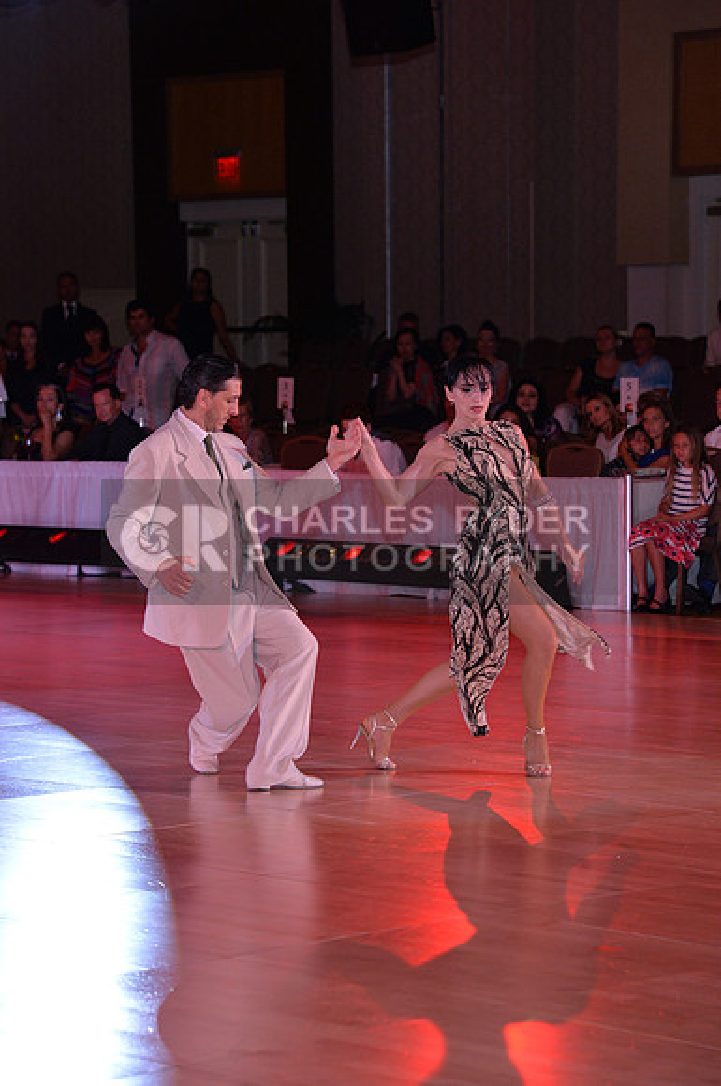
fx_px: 3917
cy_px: 543
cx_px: 360
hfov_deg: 10.5
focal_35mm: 130
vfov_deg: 15.8
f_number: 5.6
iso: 2000
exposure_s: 1/250
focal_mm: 130
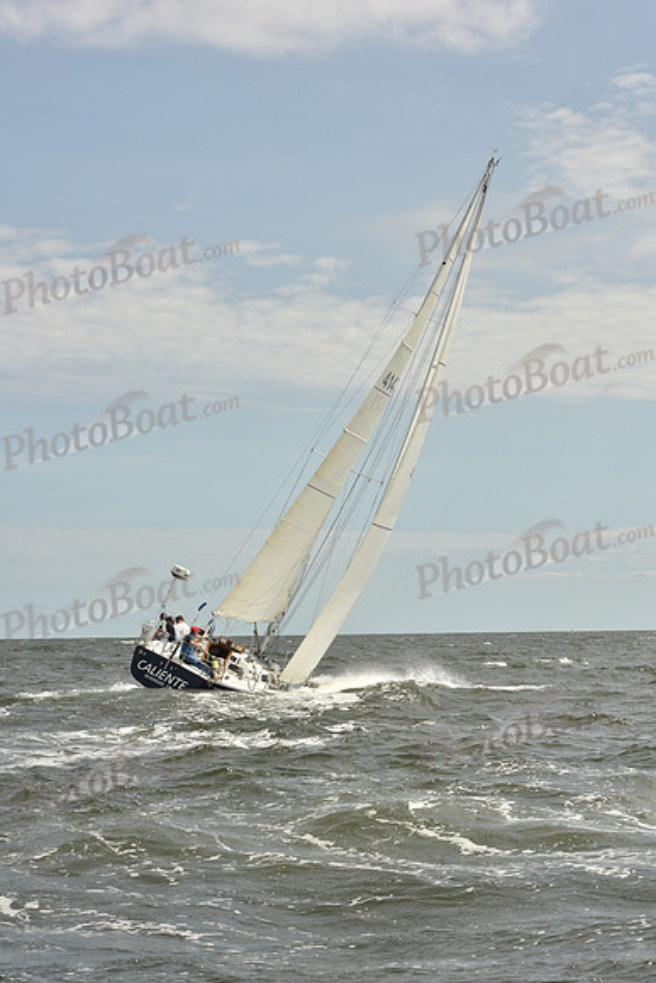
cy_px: 492
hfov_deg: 19.5
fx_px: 1912
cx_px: 328
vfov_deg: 28.8
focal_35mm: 70
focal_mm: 70
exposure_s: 1/800
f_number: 10
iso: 250
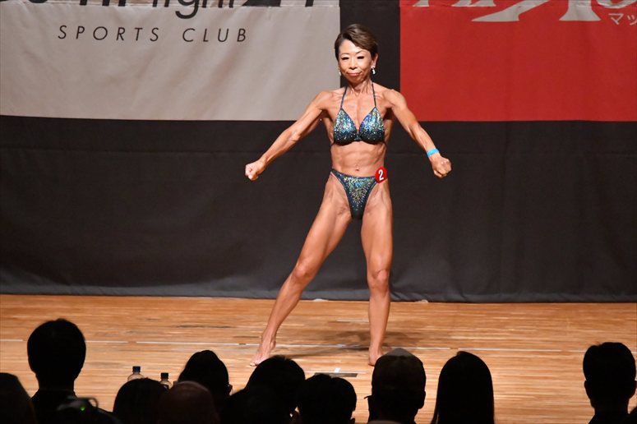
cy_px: 212
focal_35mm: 285
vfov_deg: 4.8
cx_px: 318
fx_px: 5041
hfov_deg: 7.2
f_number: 5.6
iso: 12800
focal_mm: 190
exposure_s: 1/400
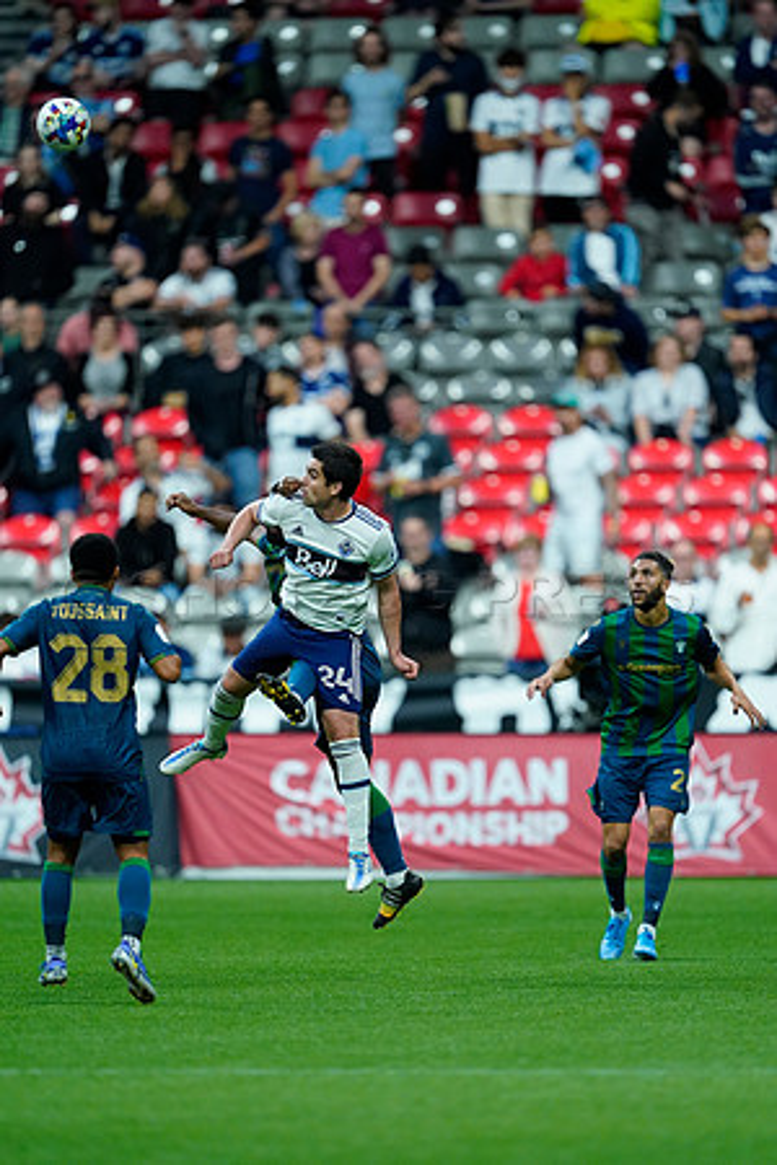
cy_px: 582
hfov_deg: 2.3
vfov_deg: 3.4
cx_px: 388
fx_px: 19423
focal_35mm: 600
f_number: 4
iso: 5000
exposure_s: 1/2000
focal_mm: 600
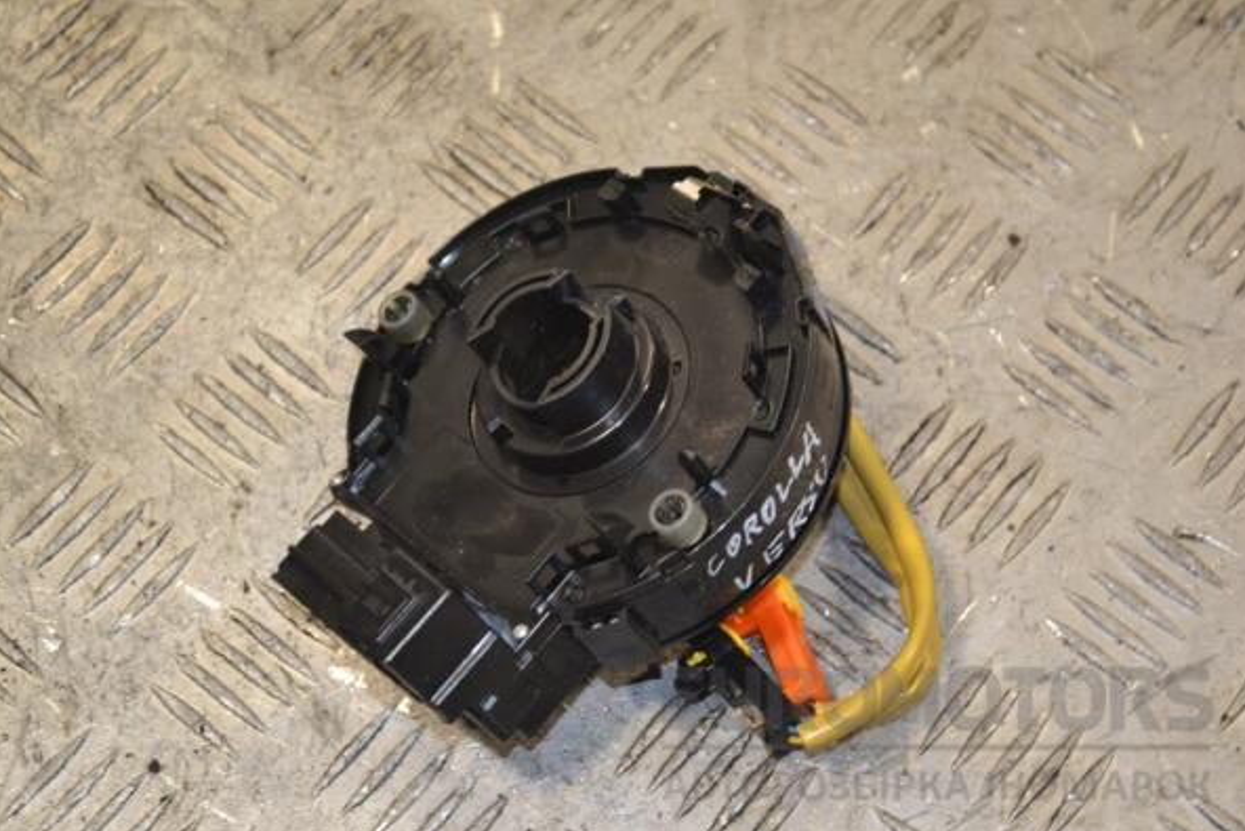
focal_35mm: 73
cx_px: 622
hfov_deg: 27.7
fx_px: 2525
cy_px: 419
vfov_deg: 18.7
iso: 400
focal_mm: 48
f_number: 5.6
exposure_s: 1/80
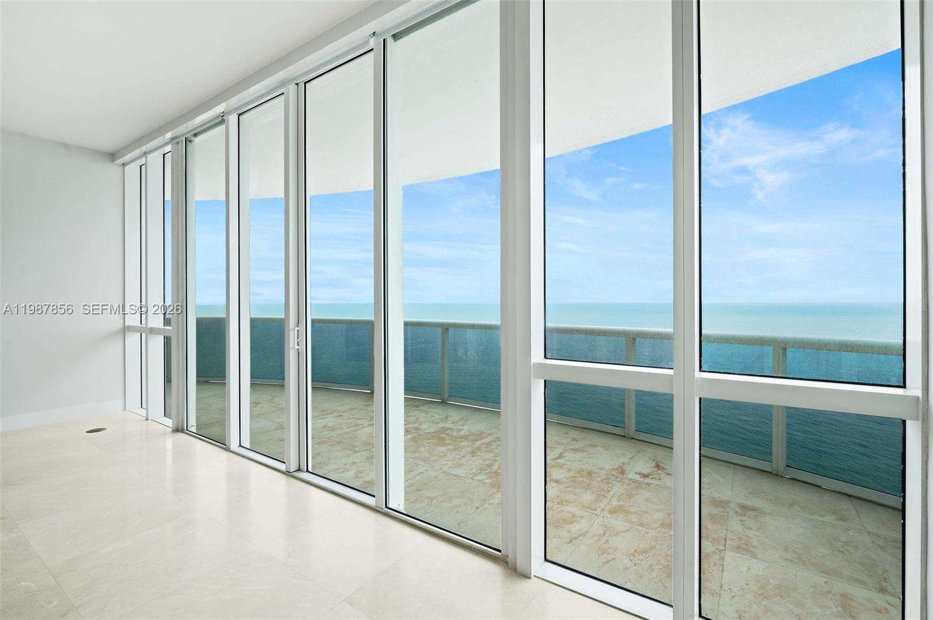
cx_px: 466
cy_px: 310
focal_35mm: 16
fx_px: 414
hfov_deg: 96.8
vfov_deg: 73.6
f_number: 8
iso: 200
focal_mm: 16
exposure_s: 1/50
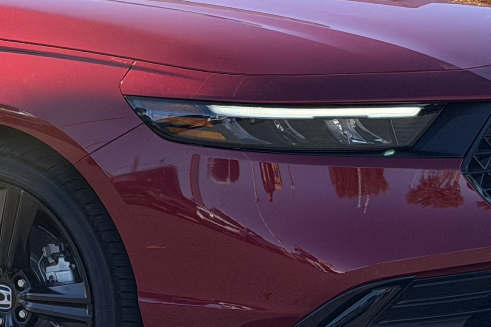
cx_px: -102
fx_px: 2373
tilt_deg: -2.6
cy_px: -8
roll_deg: +3.3
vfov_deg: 7.8
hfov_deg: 11.6
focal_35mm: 174
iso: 100
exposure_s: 1/2342
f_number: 1.78
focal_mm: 6.76
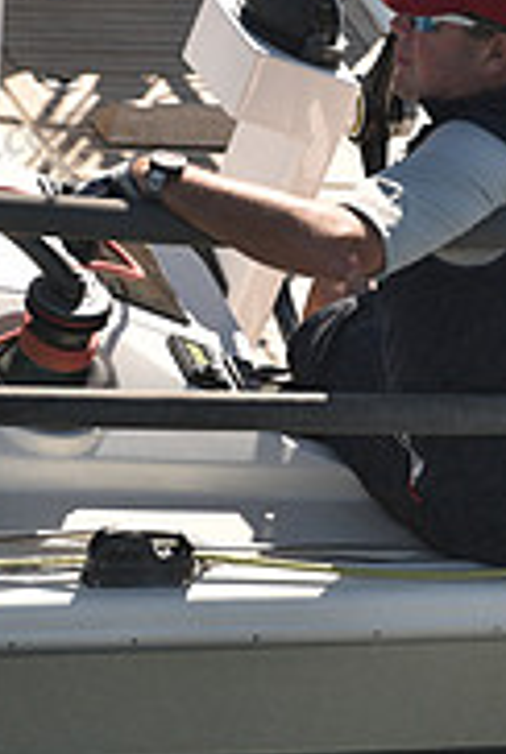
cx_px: 309
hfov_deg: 2.2
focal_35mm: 636
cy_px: 340
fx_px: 13357
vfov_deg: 3.2
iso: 250
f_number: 3.2
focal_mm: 200
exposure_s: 1/1600
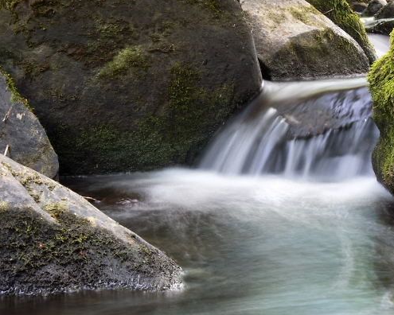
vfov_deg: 13.3
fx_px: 1353
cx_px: 237
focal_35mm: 116
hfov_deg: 16.6
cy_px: 157
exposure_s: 2.5
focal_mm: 68
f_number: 22
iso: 200
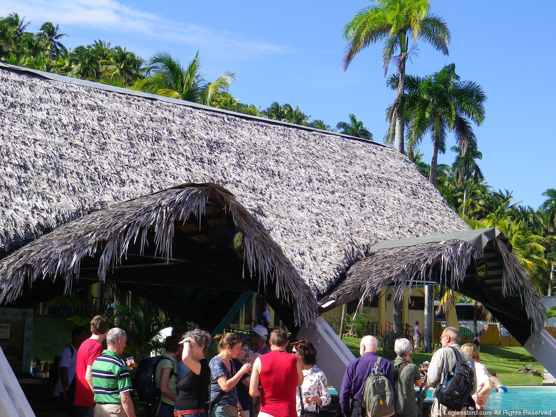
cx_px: 278
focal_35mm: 71
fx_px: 1140
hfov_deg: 27.4
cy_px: 208
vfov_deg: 20.7
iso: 80
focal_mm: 12.5
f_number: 4.9
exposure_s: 1/250
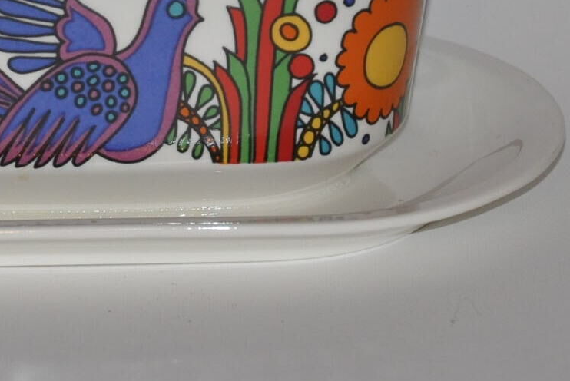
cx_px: 109
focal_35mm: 272
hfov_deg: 7.6
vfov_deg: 5.1
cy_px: 57
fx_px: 4308
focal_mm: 105
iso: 800
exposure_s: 1/60
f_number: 5.6
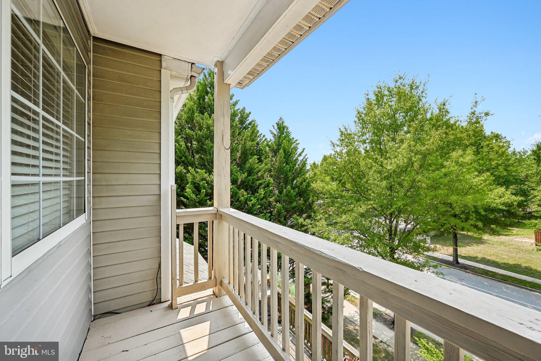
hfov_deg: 104.3
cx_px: 270
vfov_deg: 81.2
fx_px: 210
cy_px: 180
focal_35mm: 14
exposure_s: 1/400
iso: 100
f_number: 8
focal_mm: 14
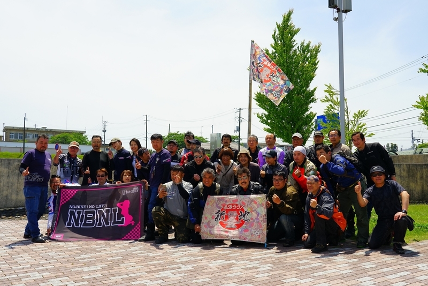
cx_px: 214
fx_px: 345
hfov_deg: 63.6
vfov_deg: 45.0
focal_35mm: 29
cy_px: 143
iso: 500
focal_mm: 29
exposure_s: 1/1000
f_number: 9
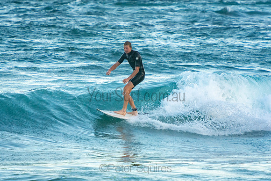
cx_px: 136
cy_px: 90
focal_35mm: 488
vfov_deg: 2.8
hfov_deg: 4.2
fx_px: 3677
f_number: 5.6
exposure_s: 1/1000
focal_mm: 320
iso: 1000
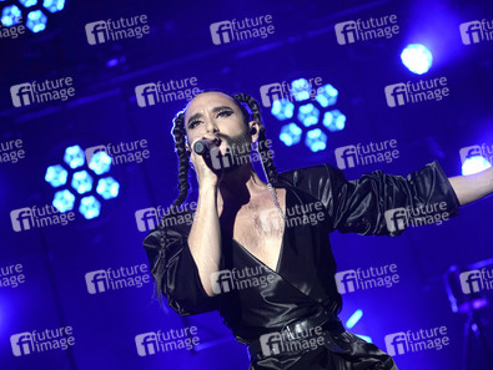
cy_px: 186
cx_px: 259
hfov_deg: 19.1
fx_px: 1468
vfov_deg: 14.4
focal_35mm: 103
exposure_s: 1/250
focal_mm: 94
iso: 2000
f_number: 4.5
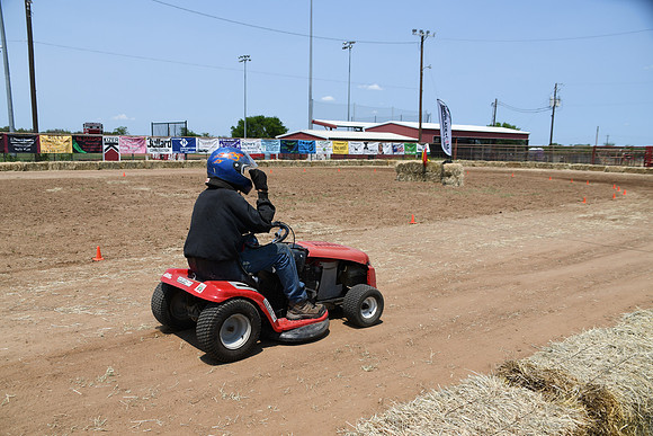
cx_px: 326
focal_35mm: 30
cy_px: 218
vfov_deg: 43.6
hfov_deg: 61.9
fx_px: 544
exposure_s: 1/1000
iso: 100
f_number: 5.6
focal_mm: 20
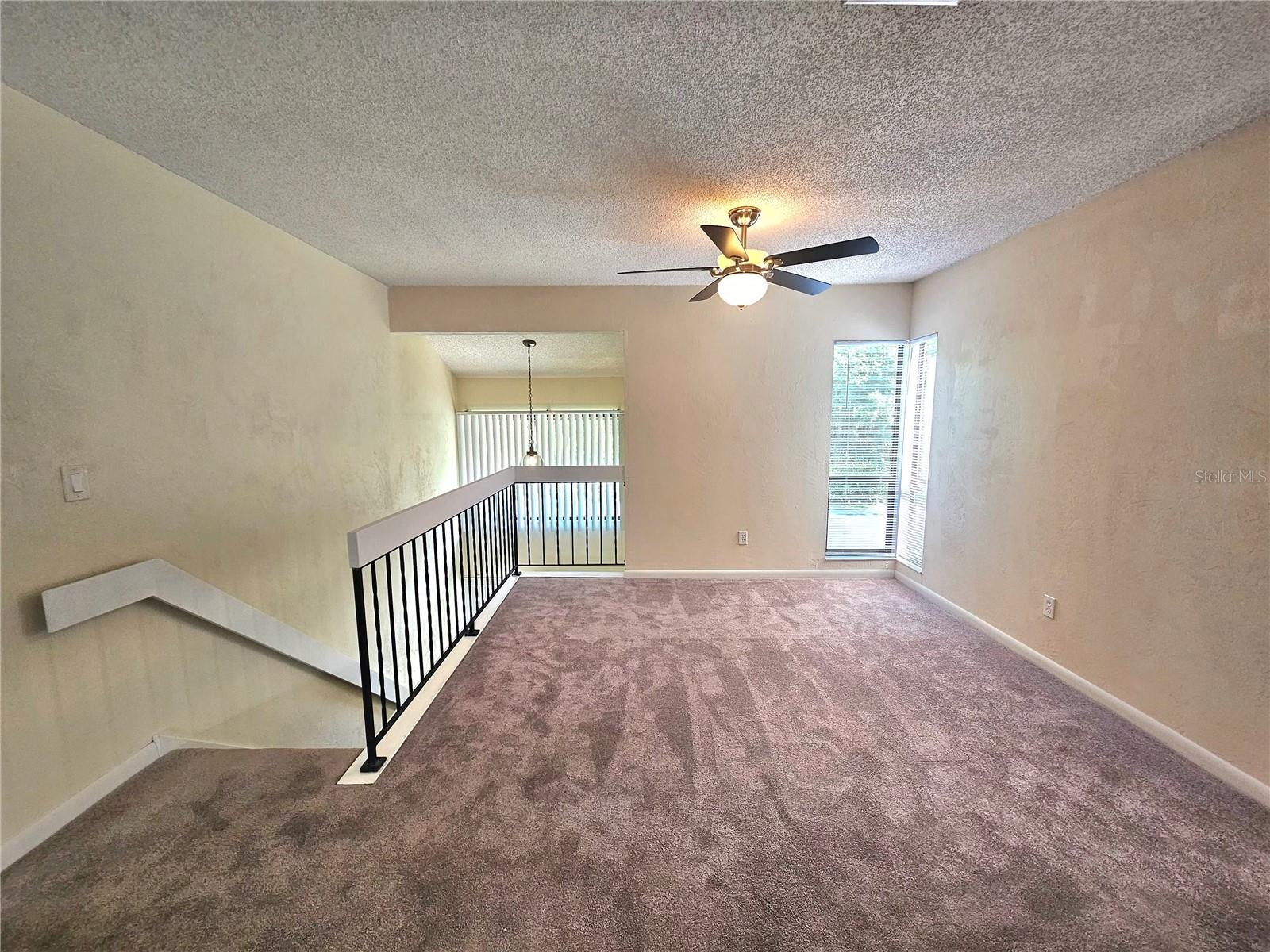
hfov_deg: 106.2
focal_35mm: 13
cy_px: 476
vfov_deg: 89.9
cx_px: 635
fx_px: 477
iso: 80
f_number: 2.2
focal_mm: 2.2
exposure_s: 1/60.2
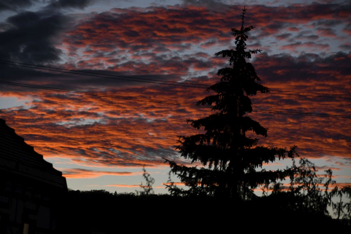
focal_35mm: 157
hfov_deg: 13.1
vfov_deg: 8.7
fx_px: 1531
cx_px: 176
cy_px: 117
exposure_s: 1/640
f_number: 5.3
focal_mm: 105
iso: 800
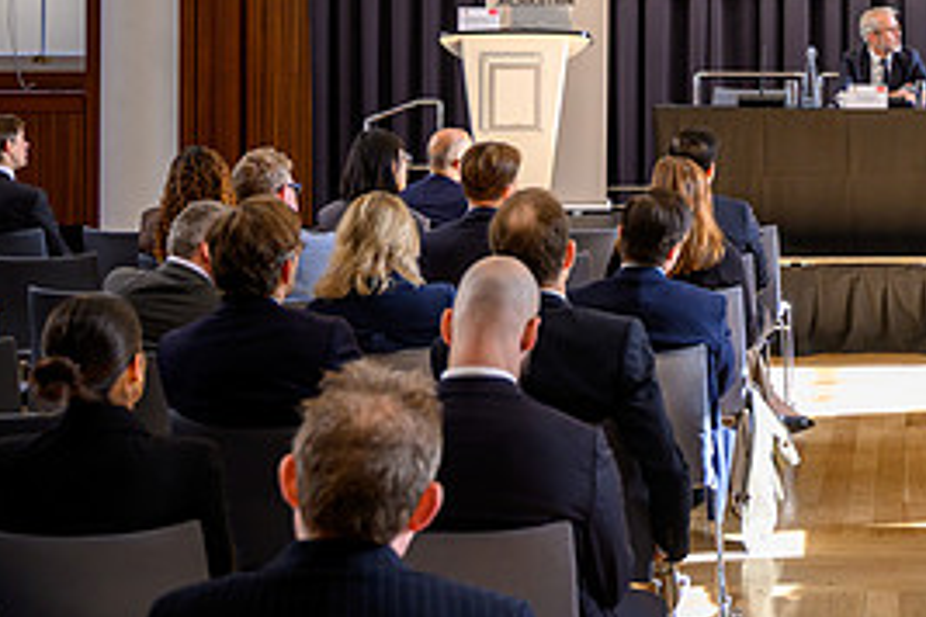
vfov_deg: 16.1
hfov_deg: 23.5
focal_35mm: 83
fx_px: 2135
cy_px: -5
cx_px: 909
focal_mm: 38
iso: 280
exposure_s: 1/60
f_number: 4
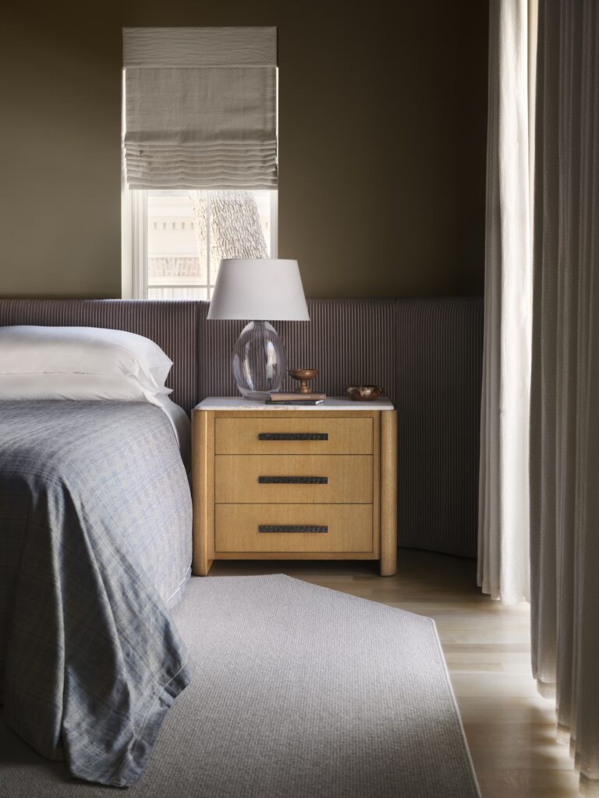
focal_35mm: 44
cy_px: 399
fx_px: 1015
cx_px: 300
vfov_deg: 42.9
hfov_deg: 32.9
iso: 400
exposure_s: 1/20
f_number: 5
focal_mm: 55
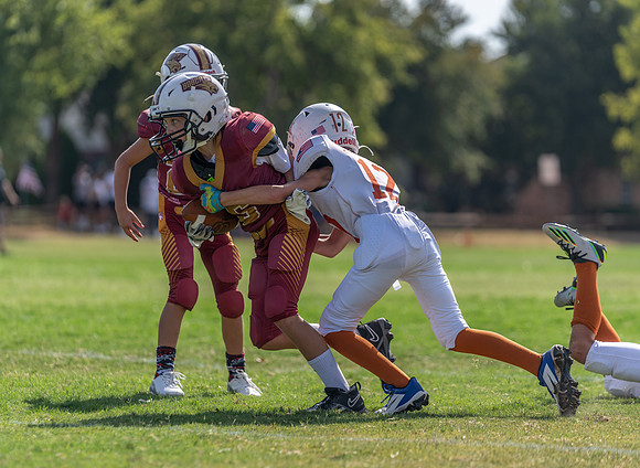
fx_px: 4115
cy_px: 233
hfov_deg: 8.9
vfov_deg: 6.5
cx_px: 288
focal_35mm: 225
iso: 100
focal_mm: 200
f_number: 3.5
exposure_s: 1/1600
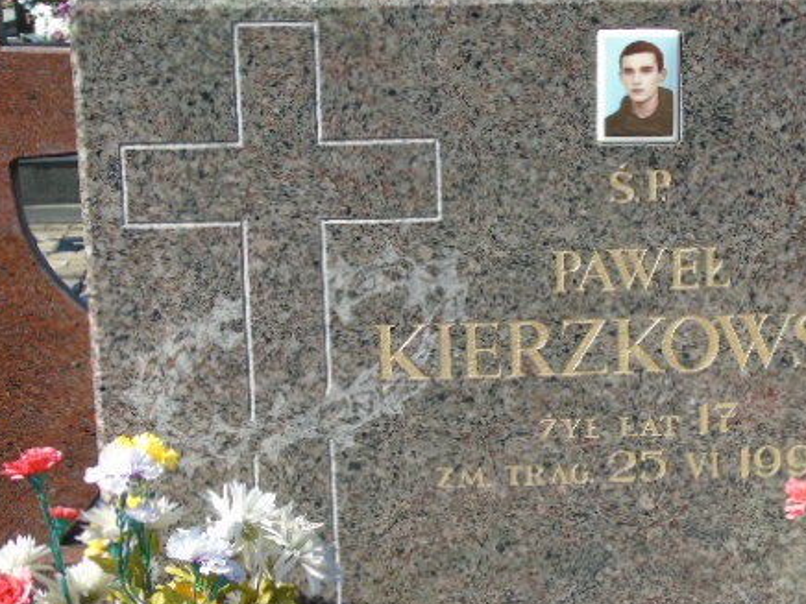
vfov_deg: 16.2
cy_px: 434
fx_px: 2119
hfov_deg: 21.4
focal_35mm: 91
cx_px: 577
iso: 80
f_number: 4.5
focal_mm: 11
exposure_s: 1/320
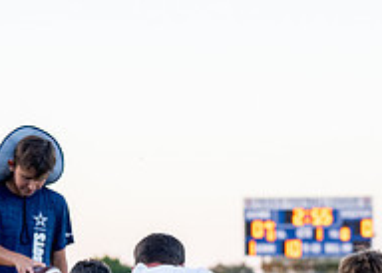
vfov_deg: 6.3
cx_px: 312
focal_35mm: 226
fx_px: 2451
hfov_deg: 8.9
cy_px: 348
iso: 800
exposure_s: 1/800
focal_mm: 70
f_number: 2.8
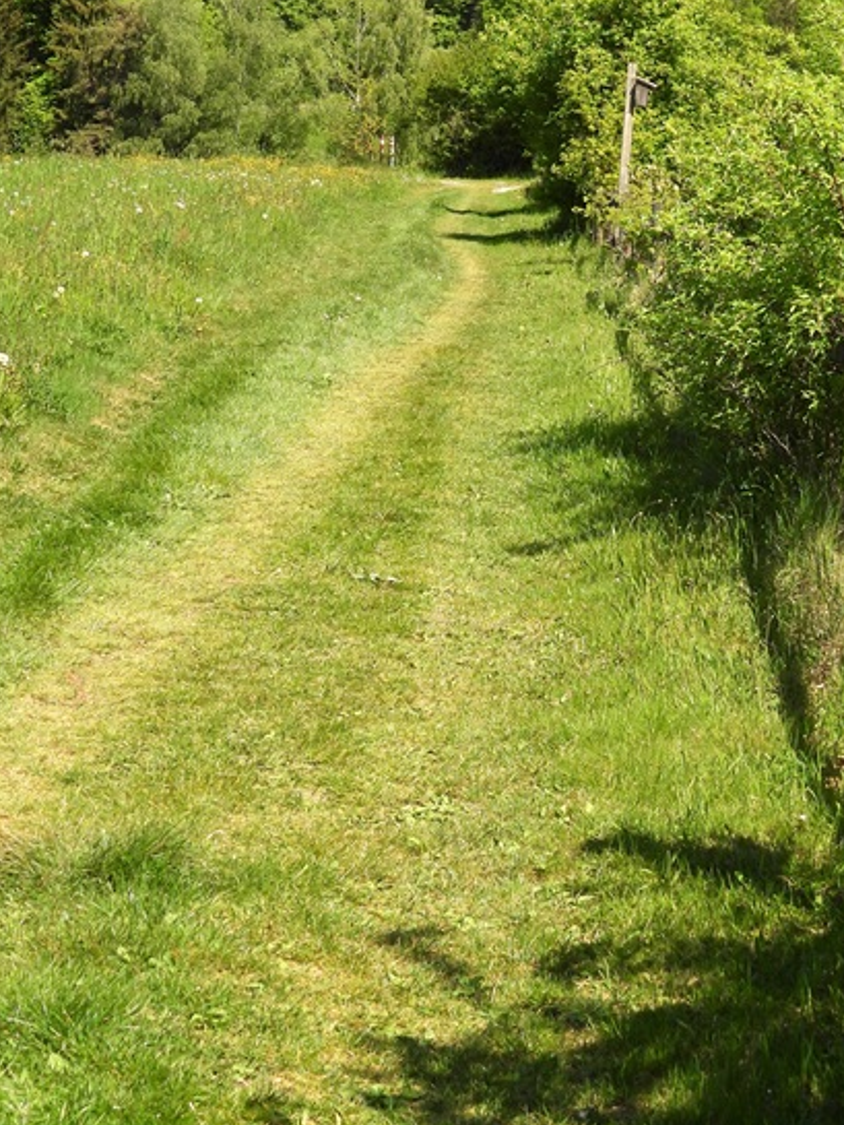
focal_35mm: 88
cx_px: 479
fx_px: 2860
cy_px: 512
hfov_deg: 16.8
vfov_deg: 22.2
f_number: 3.5
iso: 100
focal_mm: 10.7
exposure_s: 1/1000
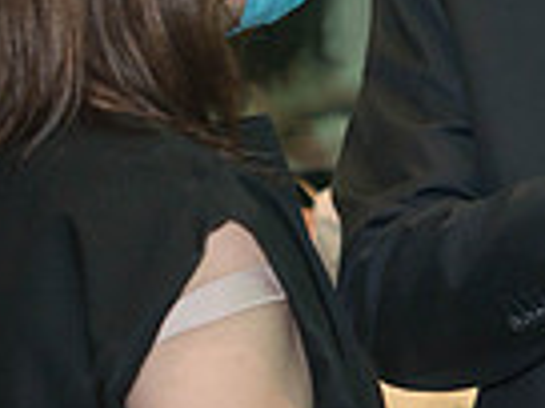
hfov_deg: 5.6
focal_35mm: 353
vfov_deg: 4.2
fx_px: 5558
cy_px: 22
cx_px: 777
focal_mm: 40
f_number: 2.8
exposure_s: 1/60
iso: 1600
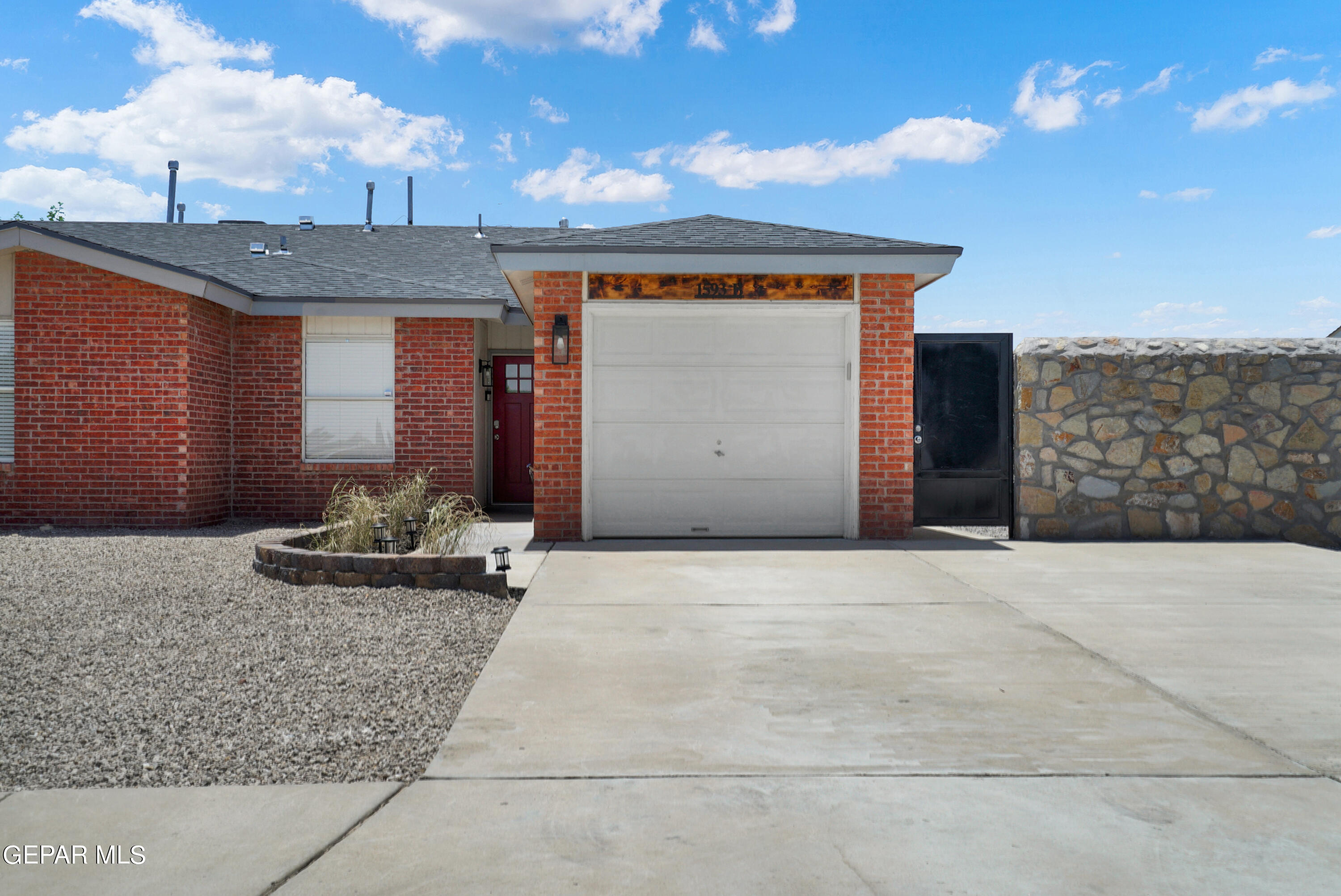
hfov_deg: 54.4
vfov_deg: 37.9
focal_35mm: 35
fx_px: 1305
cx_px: 670
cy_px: 448
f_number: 13
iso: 320
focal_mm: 35
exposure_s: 1/250
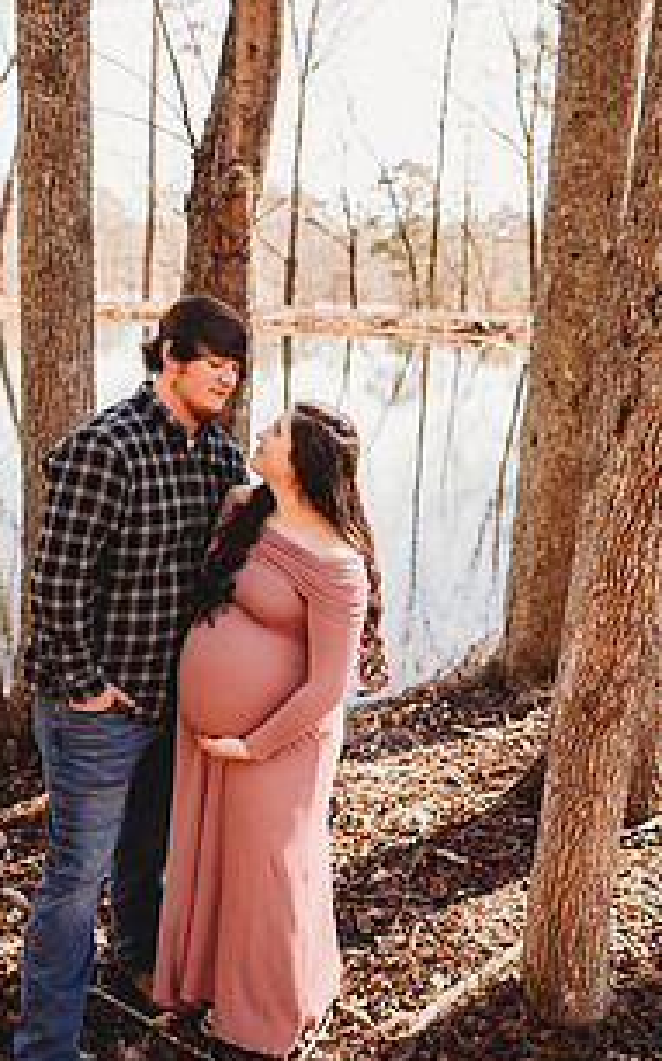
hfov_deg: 35.2
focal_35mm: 36
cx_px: 284
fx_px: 1040
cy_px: 520
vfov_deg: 54.0
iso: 100
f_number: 2.2
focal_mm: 24
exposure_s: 1/250
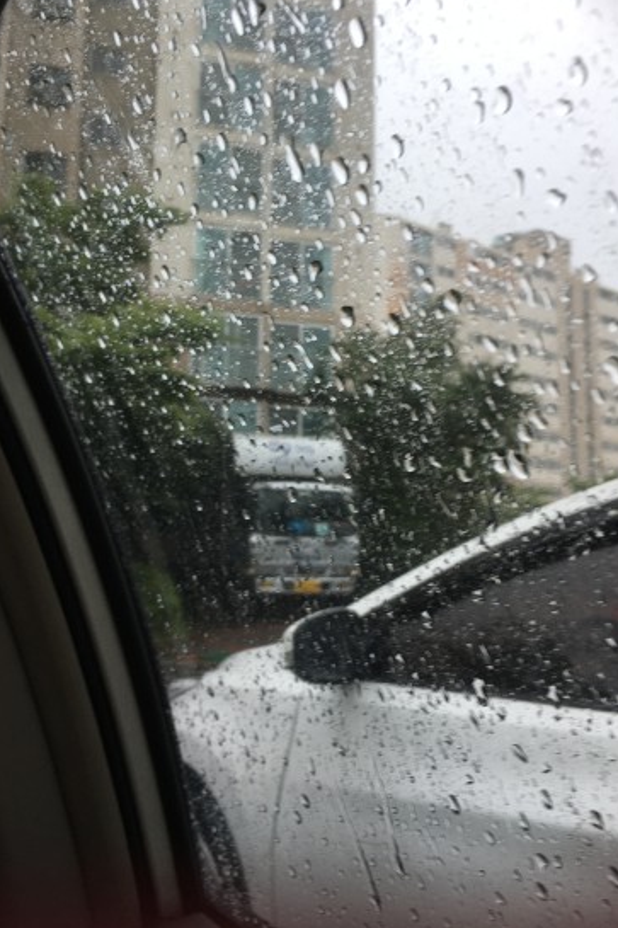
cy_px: 458
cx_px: 315
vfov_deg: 60.3
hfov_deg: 42.3
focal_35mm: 31
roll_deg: -0.4
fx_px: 799
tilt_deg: +8.4
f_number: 2.2
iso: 25
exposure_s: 1/40
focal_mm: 4.15
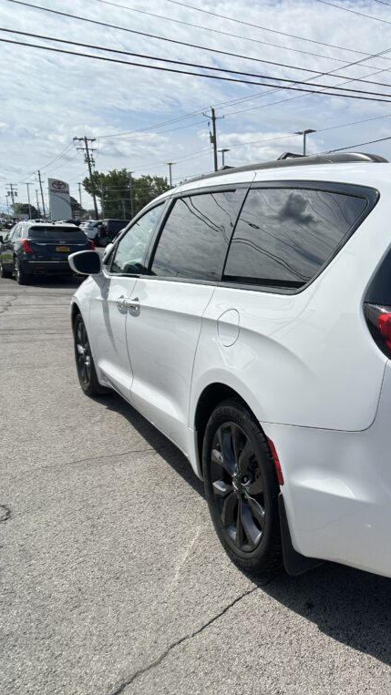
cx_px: 397
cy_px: 348
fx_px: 701
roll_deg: -2.9
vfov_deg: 52.8
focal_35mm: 38
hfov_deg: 29.0
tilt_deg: -12.1
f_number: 1.5
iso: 50
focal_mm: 5.7
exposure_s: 1/7463
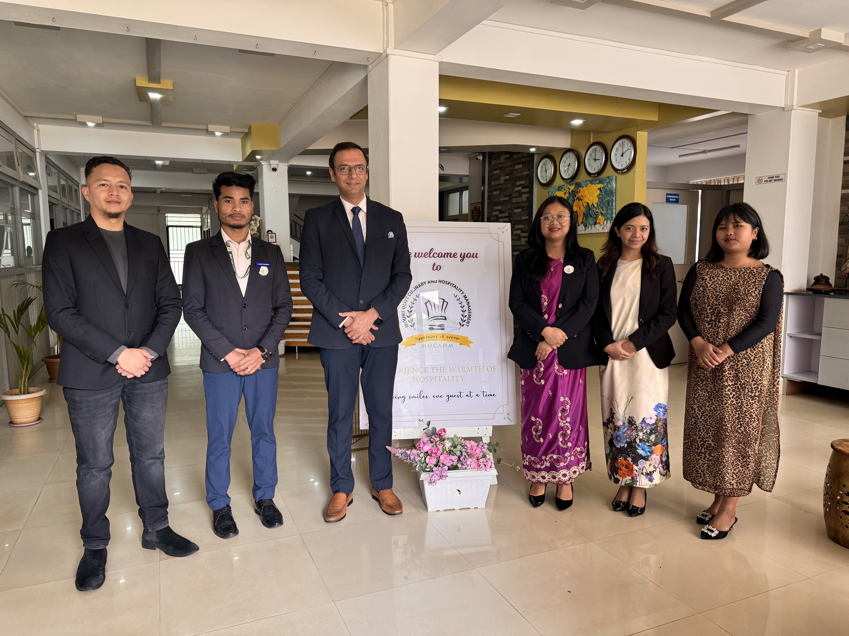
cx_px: 424
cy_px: 318
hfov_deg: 71.6
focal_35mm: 24
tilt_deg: -7.3
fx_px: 589
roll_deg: -0.1
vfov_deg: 56.8
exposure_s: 1/100
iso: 200
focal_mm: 6.76
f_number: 1.78
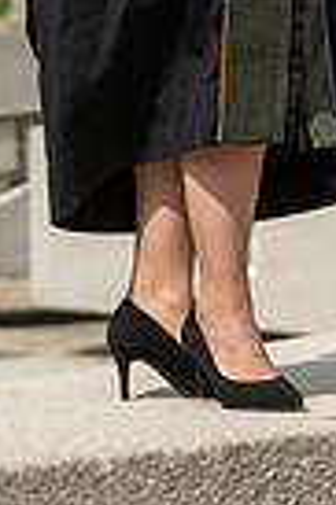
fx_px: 5361
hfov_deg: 3.6
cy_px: -247
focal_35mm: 382
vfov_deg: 5.4
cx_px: 94
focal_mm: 116
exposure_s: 1/800
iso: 125
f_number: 4.5
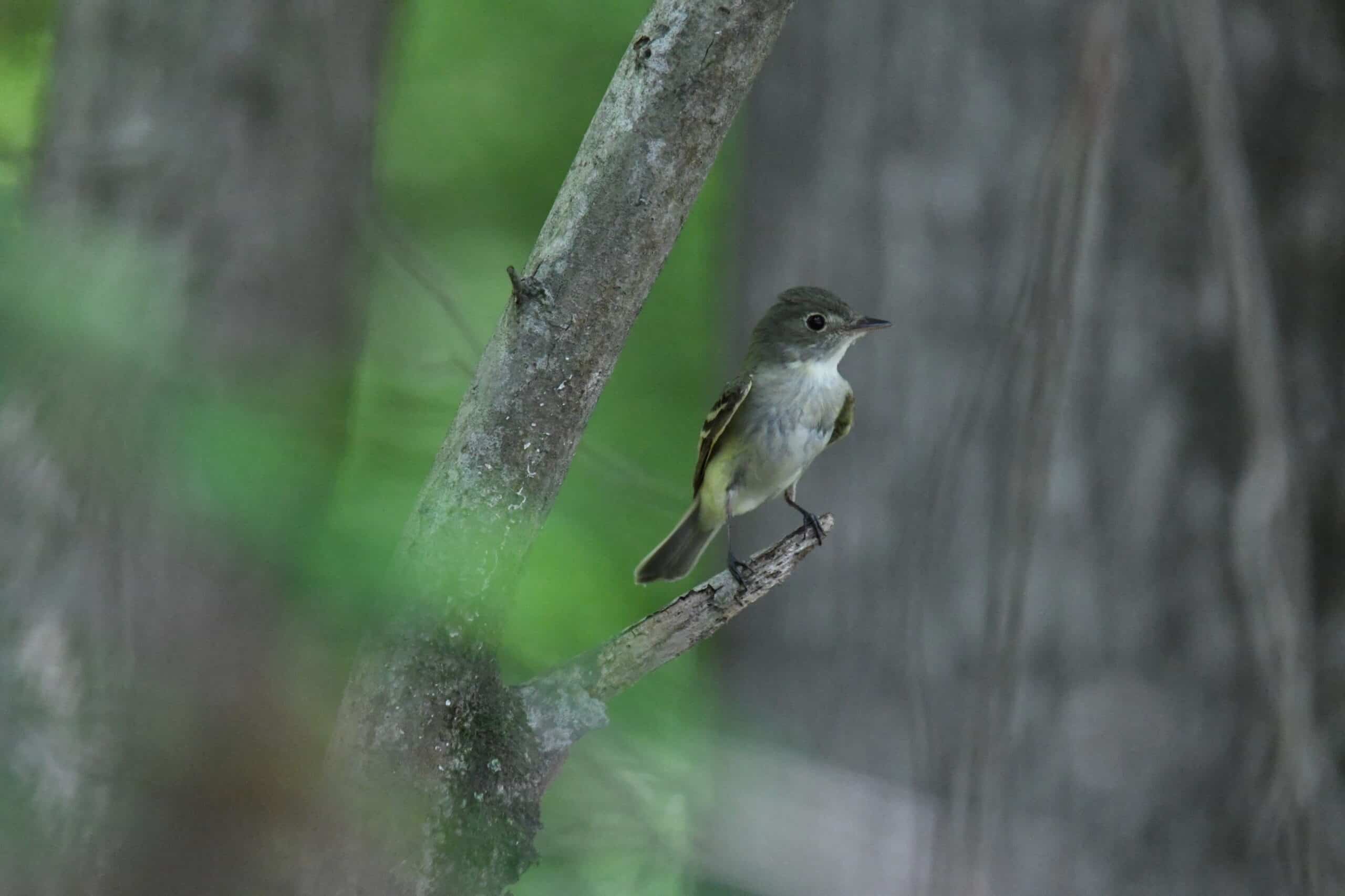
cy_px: 448
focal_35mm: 900
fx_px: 33624
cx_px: 672
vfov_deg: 1.5
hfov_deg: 2.3
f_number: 6.3
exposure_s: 1/1000
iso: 9000
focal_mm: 600
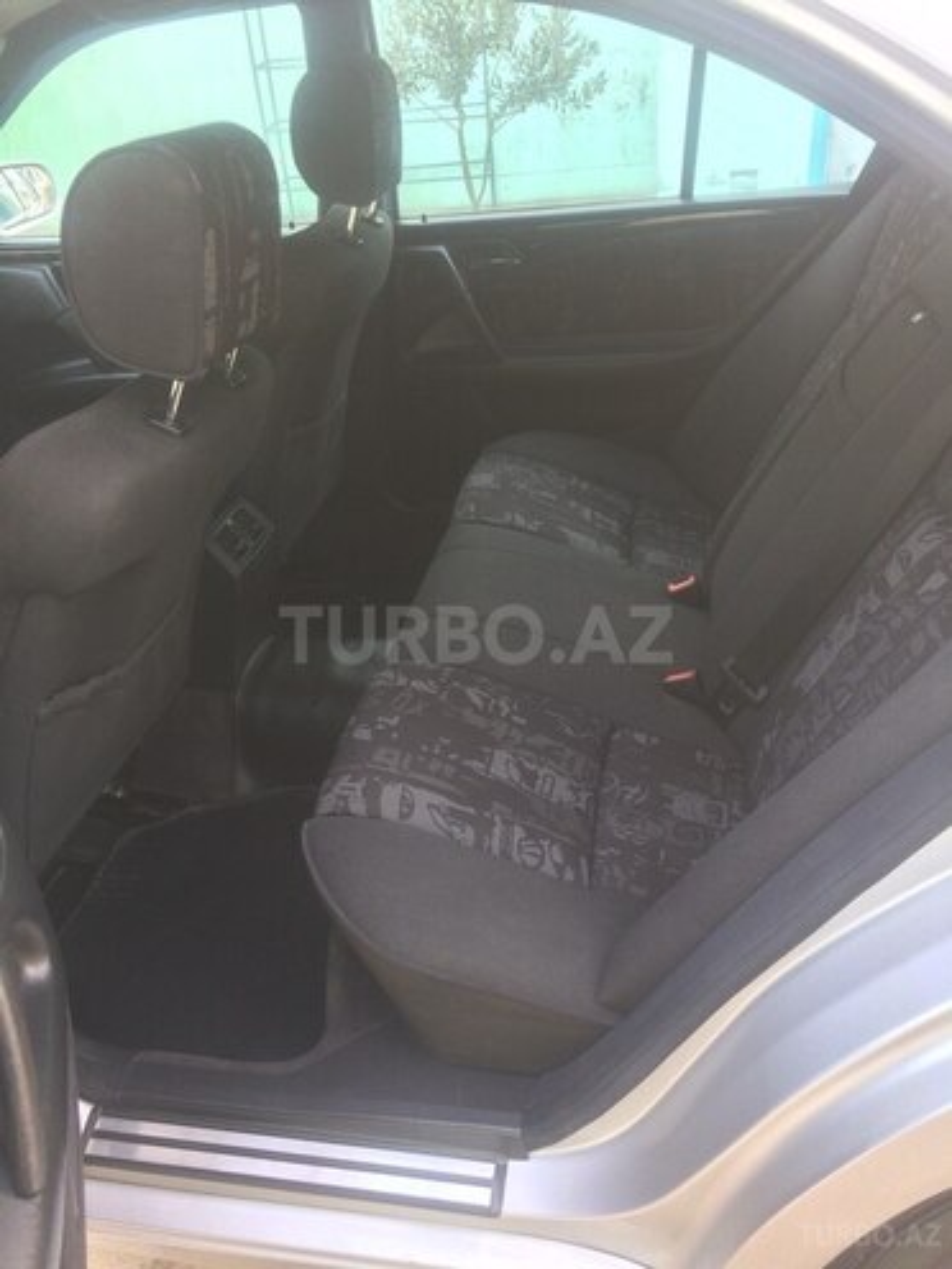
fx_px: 1063
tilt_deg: -31.4
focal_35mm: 29
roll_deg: +5.7
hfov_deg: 48.2
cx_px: 476
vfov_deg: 61.7
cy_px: 634
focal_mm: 4.15
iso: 50
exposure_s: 1/33
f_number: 2.2
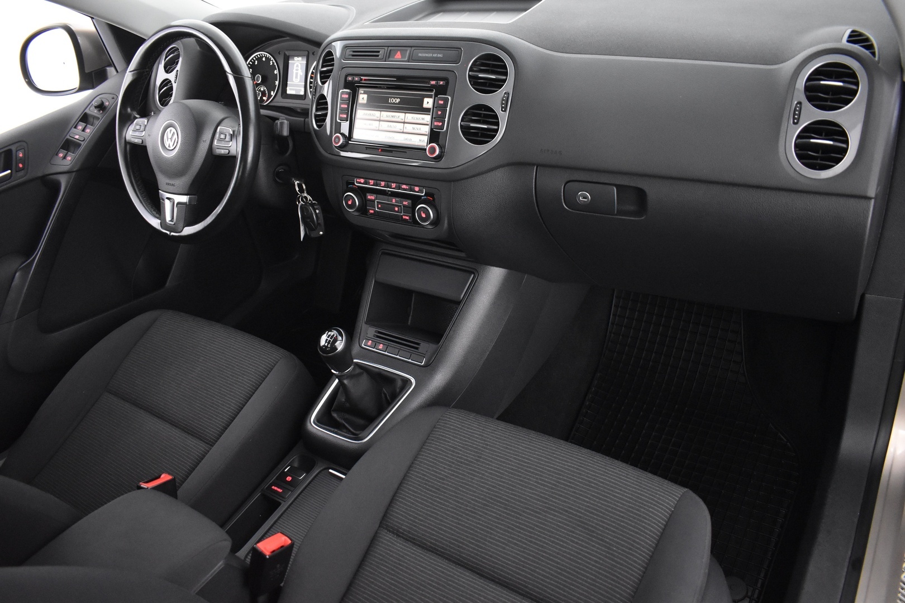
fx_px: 679
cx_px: 452
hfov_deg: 67.4
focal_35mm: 27
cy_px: 302
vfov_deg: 47.9
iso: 3200
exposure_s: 1/20
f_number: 3.5
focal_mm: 18
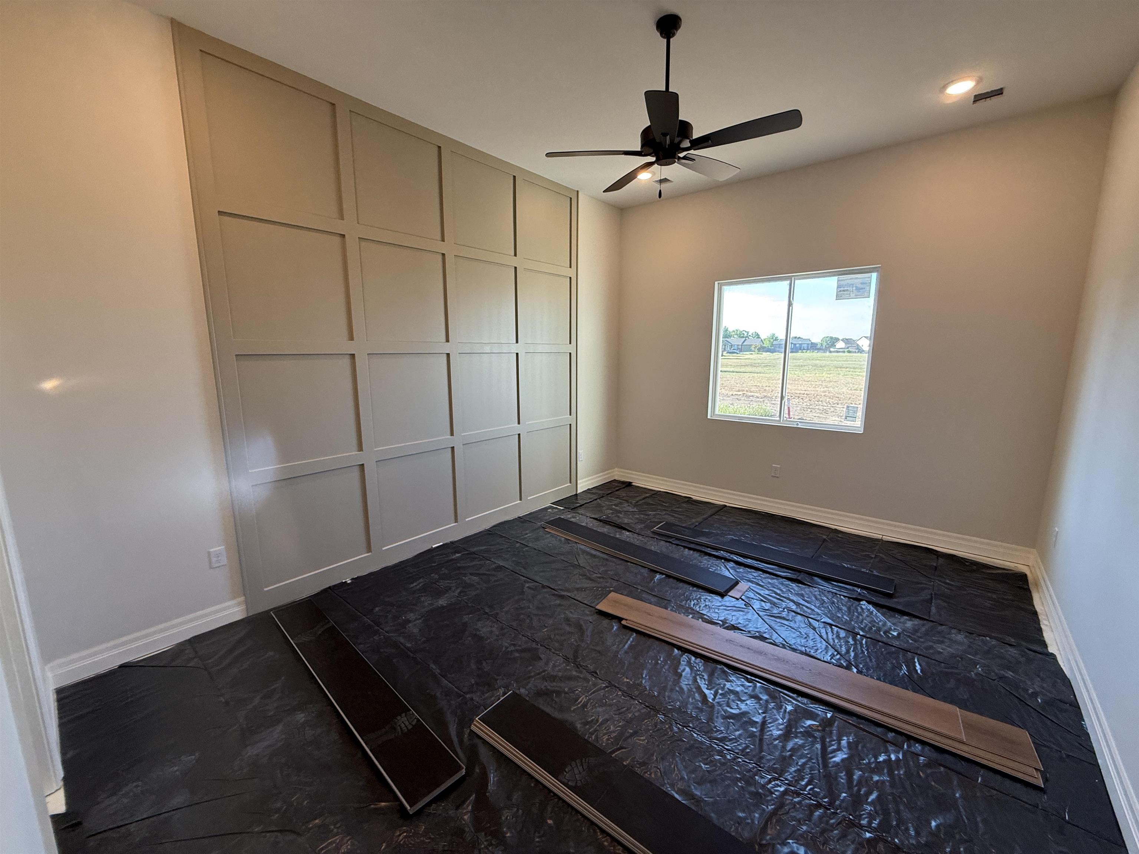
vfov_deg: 85.7
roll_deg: -0.3
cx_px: 570
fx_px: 461
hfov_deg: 102.1
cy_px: 427
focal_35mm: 14
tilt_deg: -9.2
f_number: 2.2
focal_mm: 2.22
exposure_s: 1/120
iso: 125
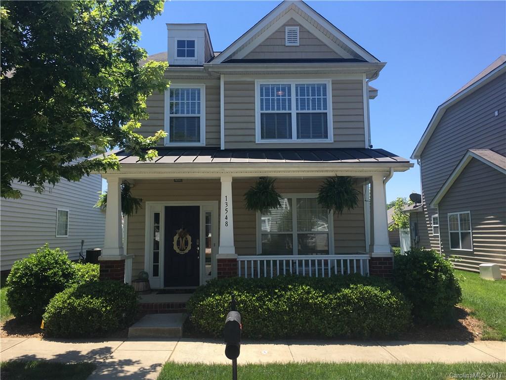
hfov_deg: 61.7
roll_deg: +0.4
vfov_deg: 48.2
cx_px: 253
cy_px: 190
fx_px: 424
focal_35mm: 29
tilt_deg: +7.3
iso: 25
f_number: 2.2
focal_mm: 4.15
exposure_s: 1/864
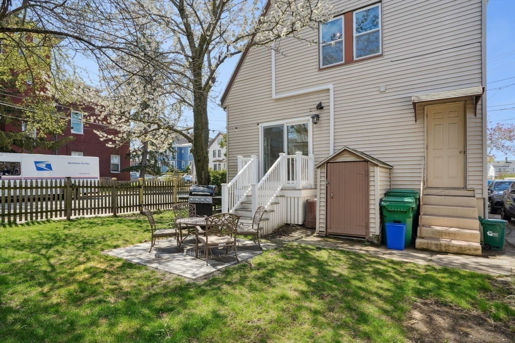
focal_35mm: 18
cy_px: 172
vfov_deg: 67.4
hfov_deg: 90.0
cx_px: 258
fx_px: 258
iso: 400
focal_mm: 18
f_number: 11
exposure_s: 1/250
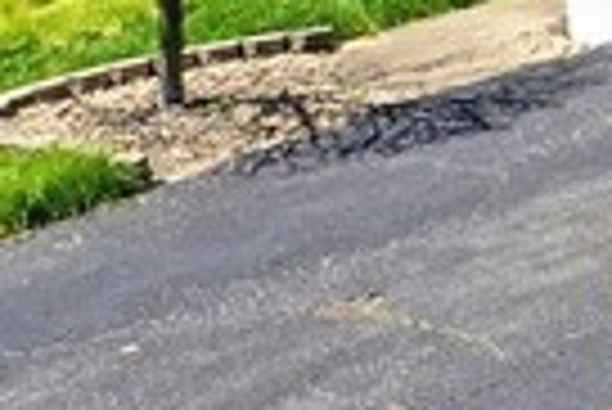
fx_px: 3812
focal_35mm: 224
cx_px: 1940
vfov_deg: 5.9
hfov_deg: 7.8
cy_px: -500
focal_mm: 10.26
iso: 100
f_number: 5.6
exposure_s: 1/400
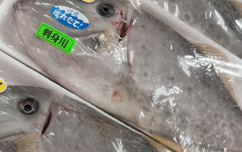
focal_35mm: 42
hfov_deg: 47.2
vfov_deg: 29.5
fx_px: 277
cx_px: 120
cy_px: 131
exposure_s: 1/120
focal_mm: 5.96
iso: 80
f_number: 1.6
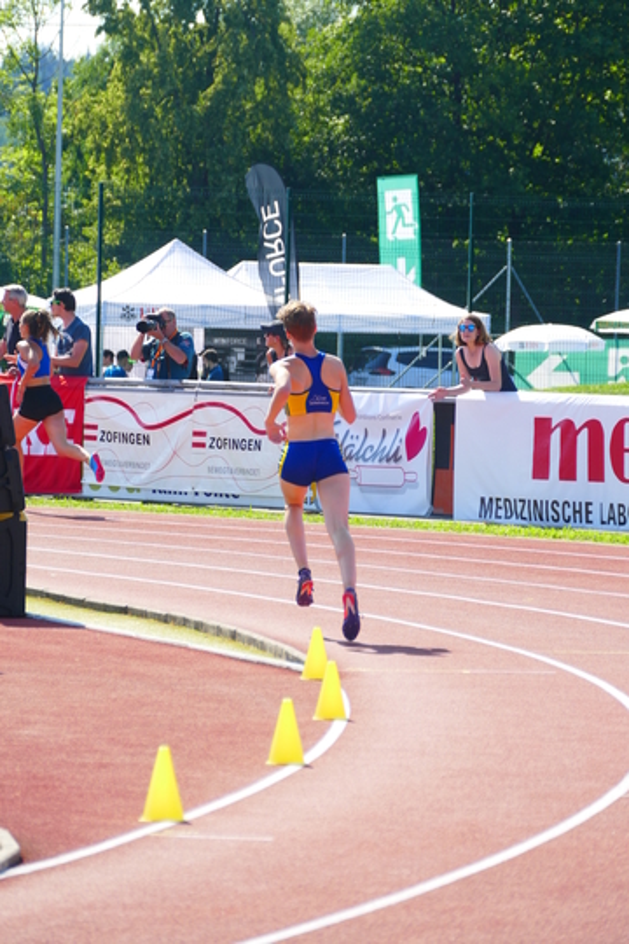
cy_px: 472
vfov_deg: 7.9
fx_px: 6814
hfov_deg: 5.3
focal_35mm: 260
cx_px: 314
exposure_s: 1/640
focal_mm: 94.66
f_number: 4
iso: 125
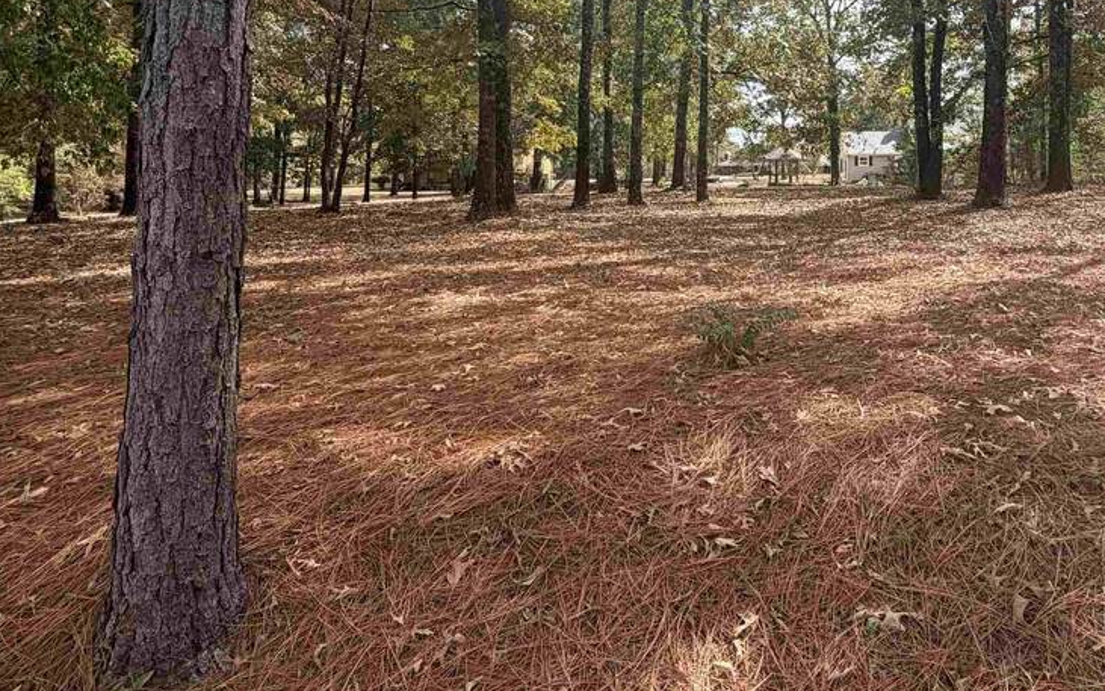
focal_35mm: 26
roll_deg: +0.4
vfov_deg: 45.5
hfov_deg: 69.2
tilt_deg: +3.5
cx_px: 698
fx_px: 783
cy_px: 153
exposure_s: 1/502
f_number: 2.2
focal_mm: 2.22
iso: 50
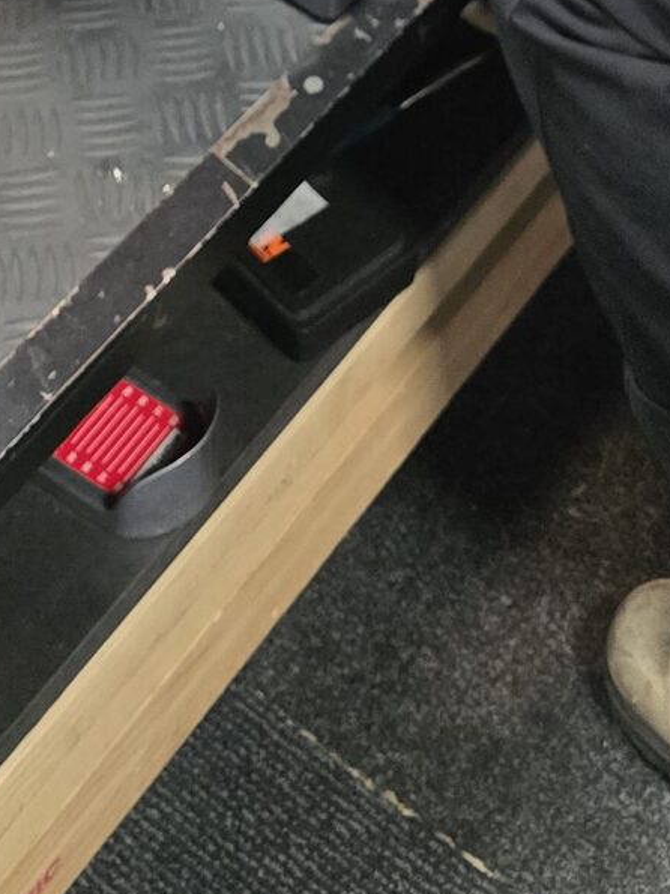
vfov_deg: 15.3
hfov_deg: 14.9
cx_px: 343
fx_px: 2556
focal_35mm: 99
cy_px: -983
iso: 1000
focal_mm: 6.3
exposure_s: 1/120
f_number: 1.7
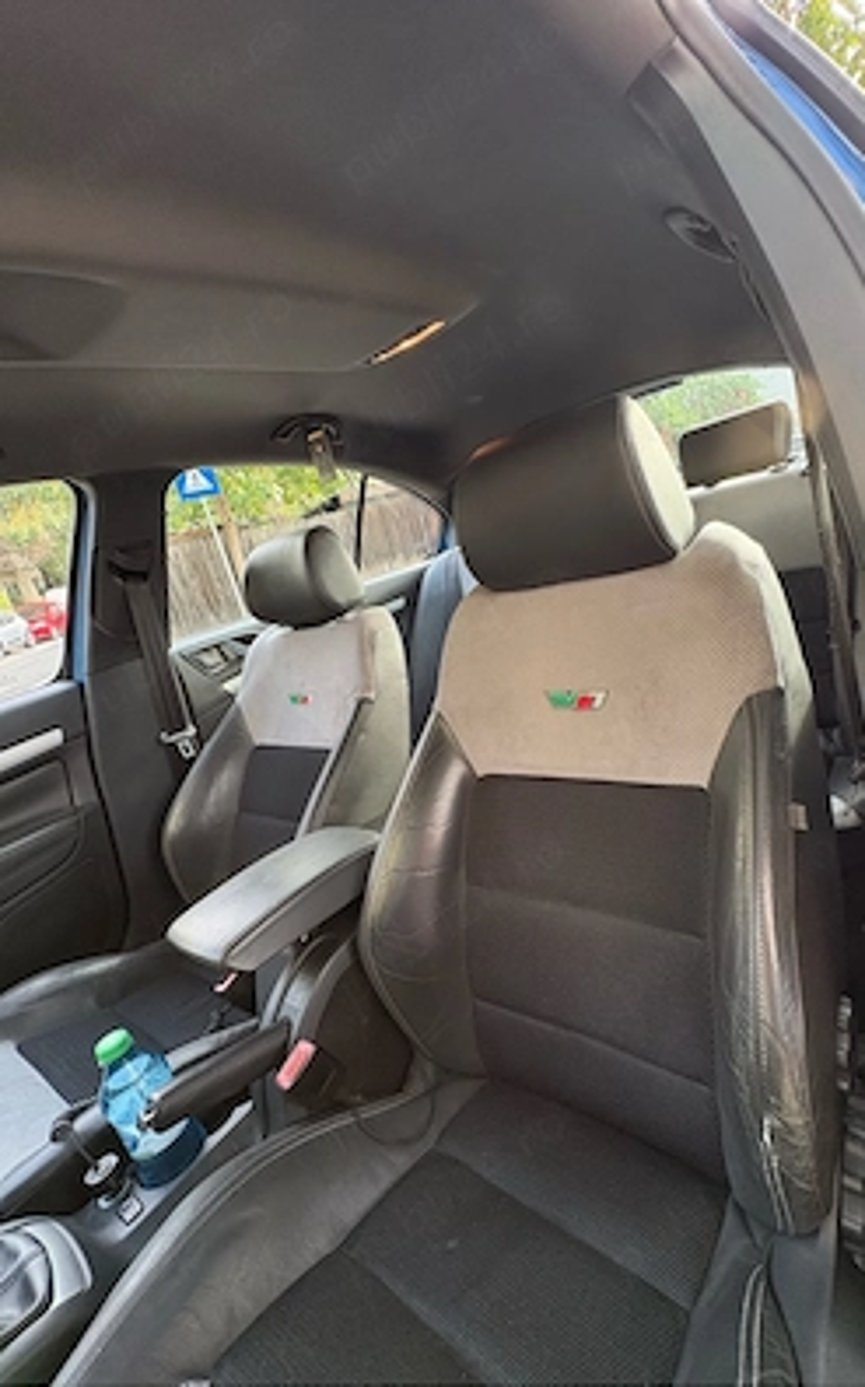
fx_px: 567
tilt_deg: -18.7
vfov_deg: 101.5
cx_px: 522
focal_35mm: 15
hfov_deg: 73.8
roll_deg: +11.8
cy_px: 690
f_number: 2.2
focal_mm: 2.22
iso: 250
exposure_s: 1/68
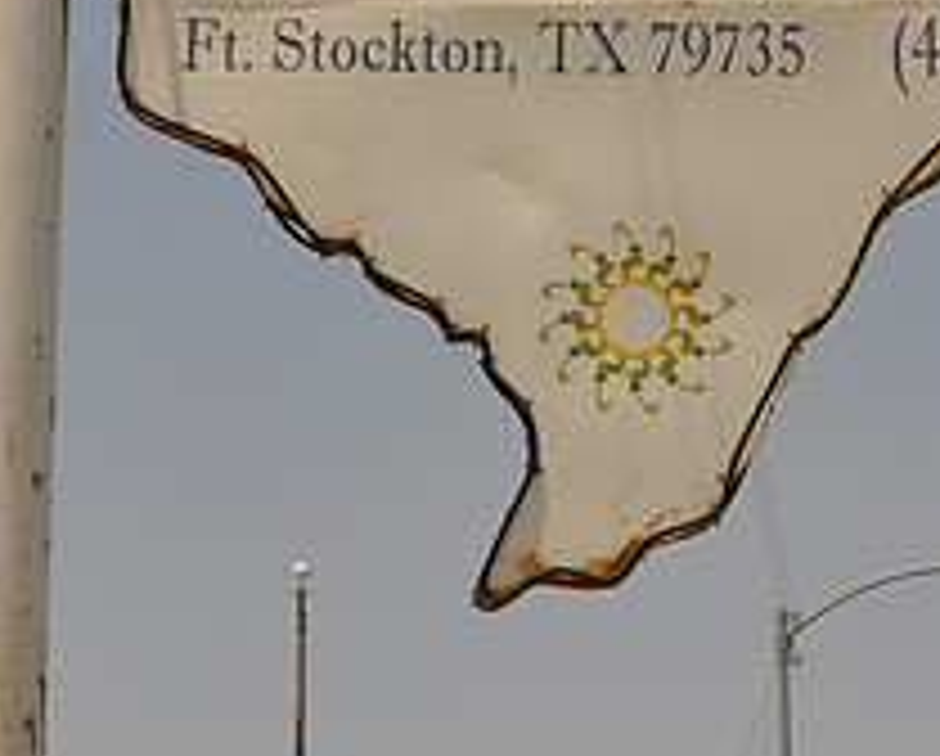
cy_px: -70
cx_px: 796
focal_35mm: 136
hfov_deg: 14.0
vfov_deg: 11.2
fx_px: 3799
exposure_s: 1/250
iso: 200
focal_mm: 35
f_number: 8
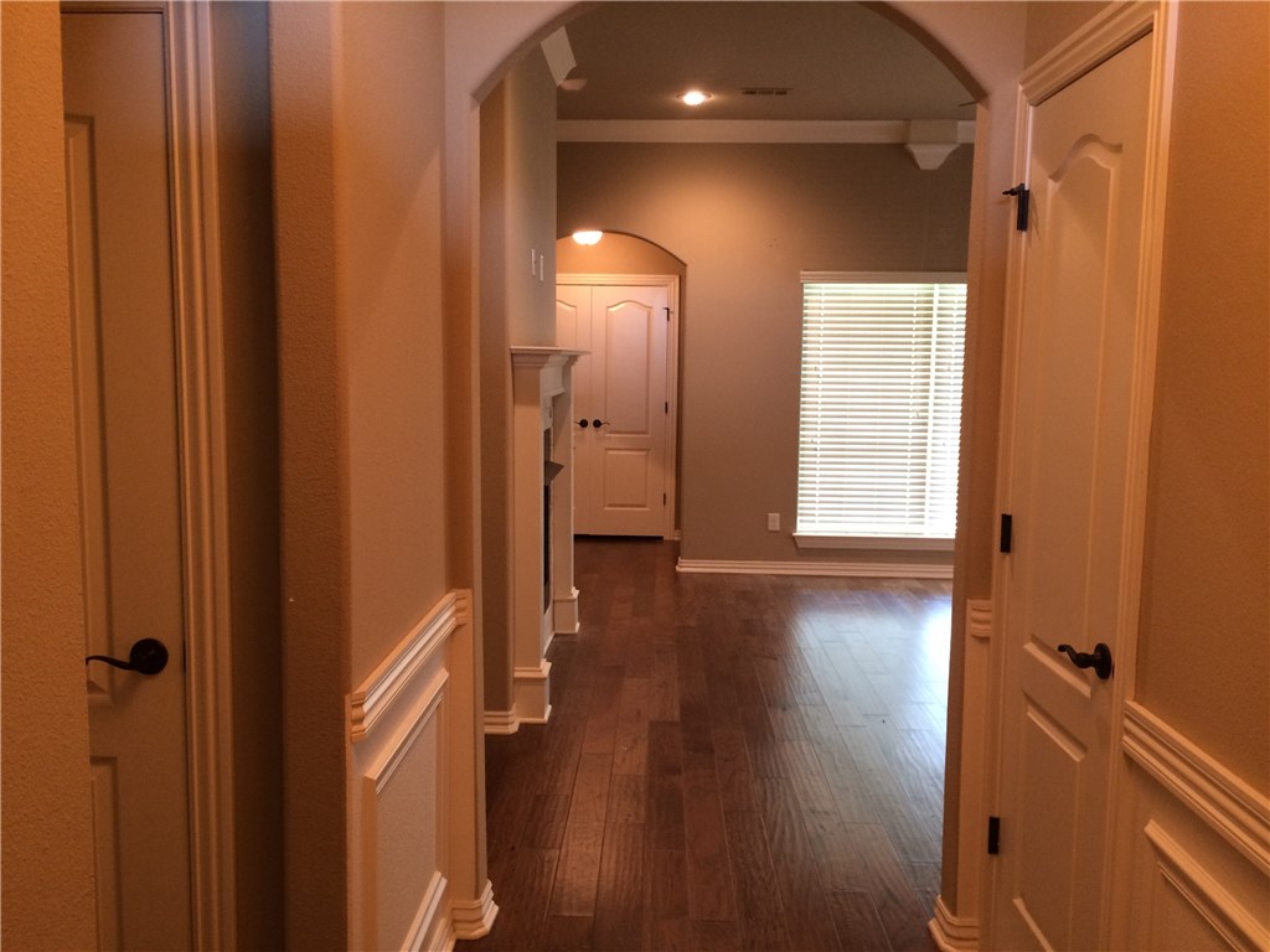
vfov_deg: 48.2
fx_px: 1064
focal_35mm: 29
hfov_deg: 61.7
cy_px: 476
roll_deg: -0.5
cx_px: 635
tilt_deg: -6.2
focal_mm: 4.15
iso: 200
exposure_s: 1/30
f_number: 2.2
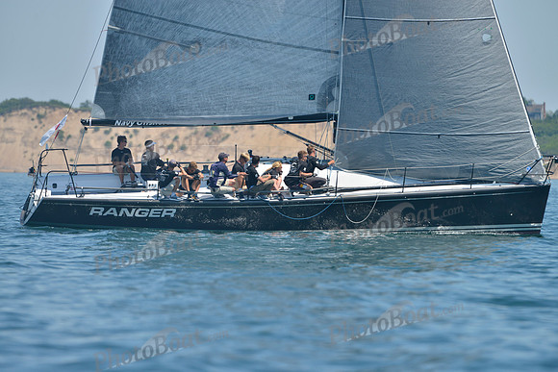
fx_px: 6201
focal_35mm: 400
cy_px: 186
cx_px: 279
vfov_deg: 3.4
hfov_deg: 5.2
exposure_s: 1/1250
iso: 200
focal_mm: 400
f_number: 5
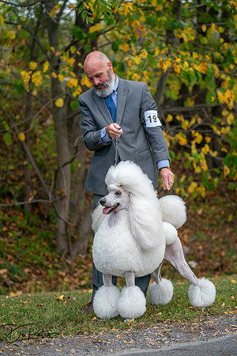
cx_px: 118
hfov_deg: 17.1
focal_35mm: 80
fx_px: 790
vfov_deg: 25.4
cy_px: 178
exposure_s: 1/800
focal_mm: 80
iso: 160
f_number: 2.8
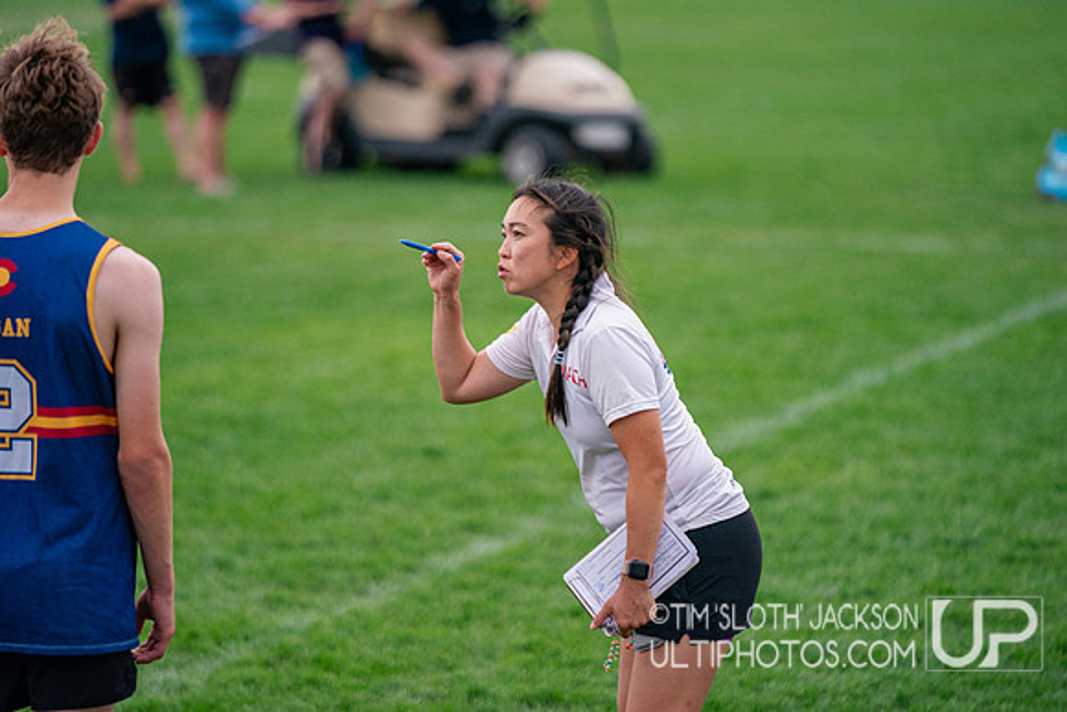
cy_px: 356
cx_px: 534
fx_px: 5929
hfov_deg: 10.3
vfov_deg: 6.9
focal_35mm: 200
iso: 2000
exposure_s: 1/6400
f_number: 2.8
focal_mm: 200
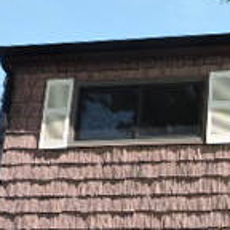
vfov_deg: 17.8
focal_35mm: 94
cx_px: 292
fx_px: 707
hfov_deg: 17.4
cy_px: 260
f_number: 3
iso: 100
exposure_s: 1/500
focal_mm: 4.3
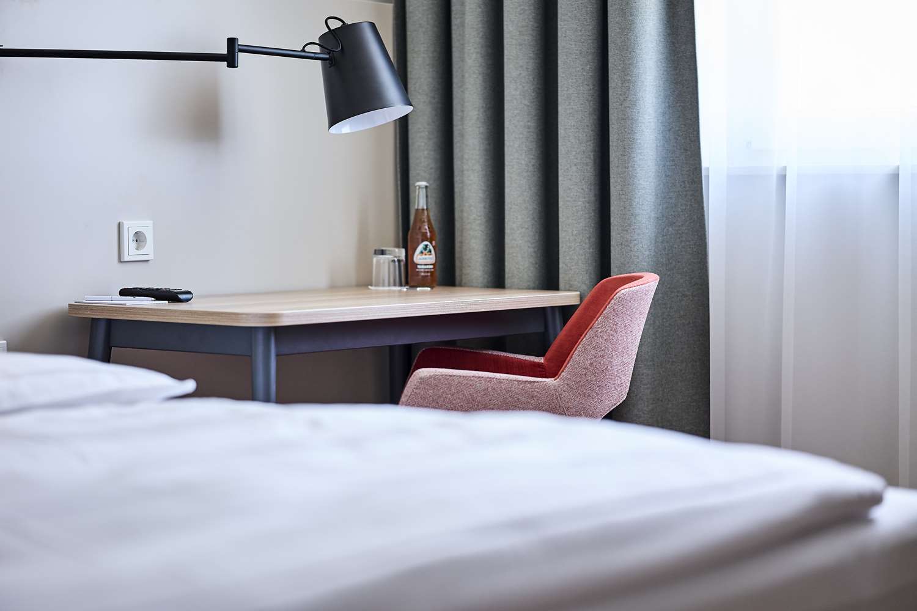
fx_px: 1910
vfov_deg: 18.2
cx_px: 458
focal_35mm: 75
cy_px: 306
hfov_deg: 27.0
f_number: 2
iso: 250
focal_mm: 75
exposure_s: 1/125
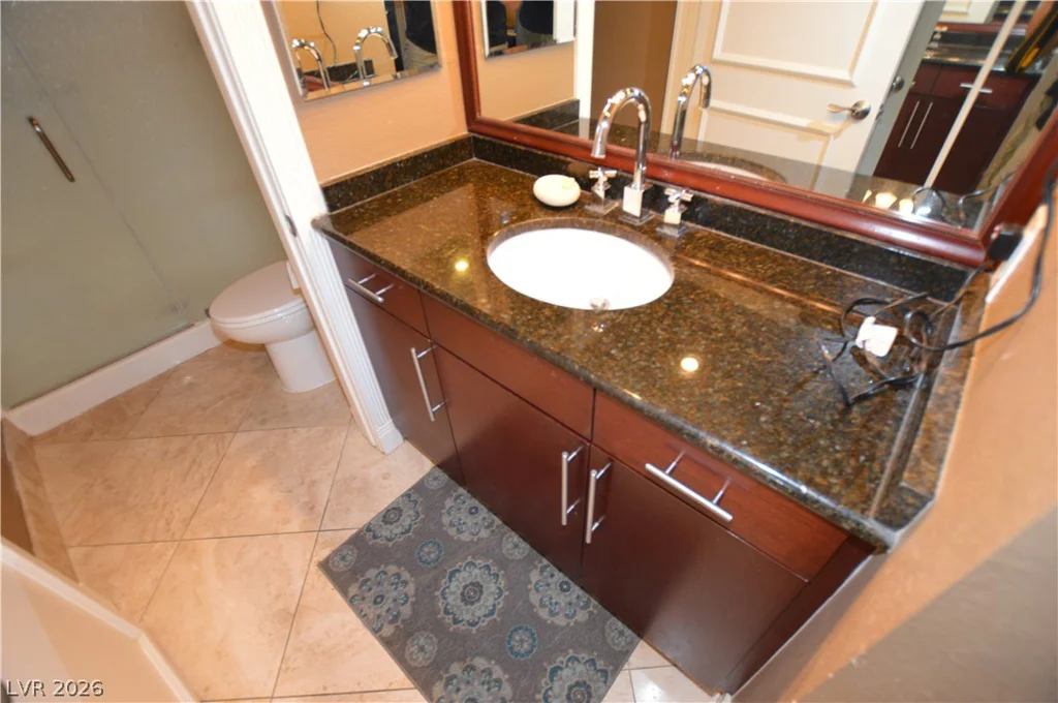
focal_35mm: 15
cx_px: 529
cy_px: 352
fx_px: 440
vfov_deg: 77.2
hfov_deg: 100.5
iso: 500
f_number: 3.5
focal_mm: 10
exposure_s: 1/60
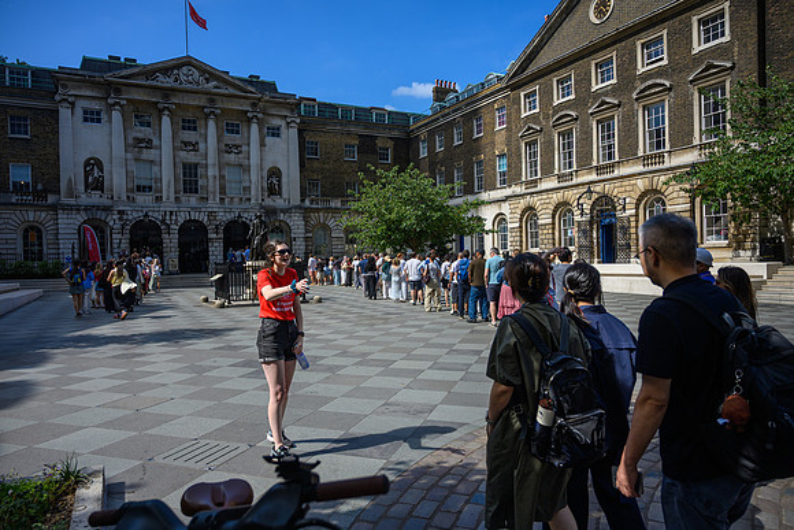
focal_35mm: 24
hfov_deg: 73.1
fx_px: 535
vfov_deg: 52.7
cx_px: 397
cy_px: 265
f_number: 4
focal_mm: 24
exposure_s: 1/1250
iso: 50
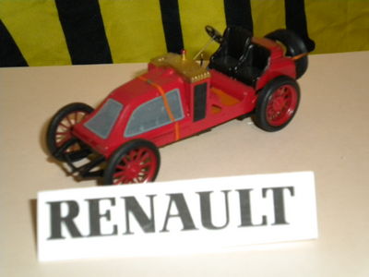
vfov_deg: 21.6
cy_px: 138
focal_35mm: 68
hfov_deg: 28.6
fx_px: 725
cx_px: 184
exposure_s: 1/60
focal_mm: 12.3
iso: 400
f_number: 4.6
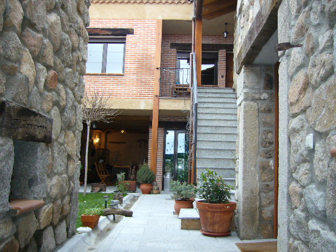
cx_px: 168
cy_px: 126
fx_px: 340
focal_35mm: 35
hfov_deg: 52.6
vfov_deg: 40.7
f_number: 2.8
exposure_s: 1/60
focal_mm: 5.8
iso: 100
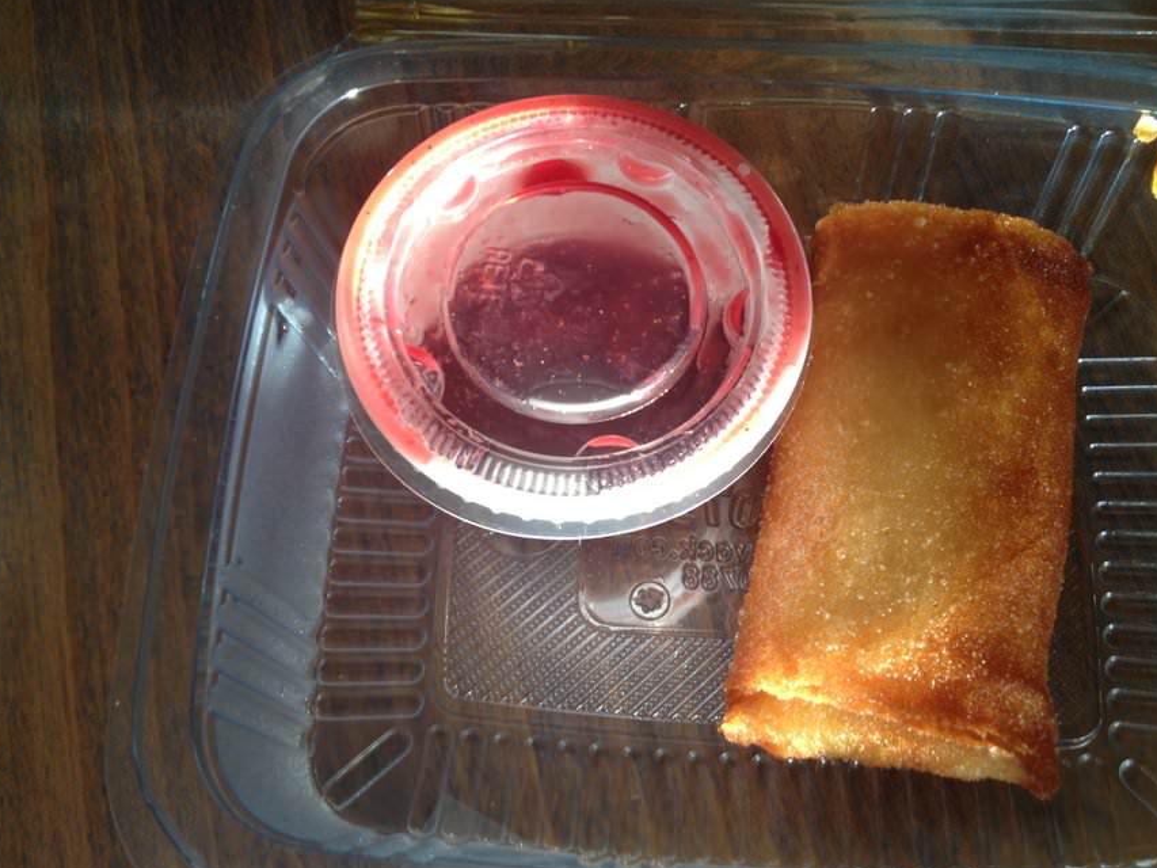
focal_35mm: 42
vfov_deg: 34.4
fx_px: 1404
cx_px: 631
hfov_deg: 44.7
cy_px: 442
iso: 50
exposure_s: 1/24
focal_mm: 4.28
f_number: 2.4
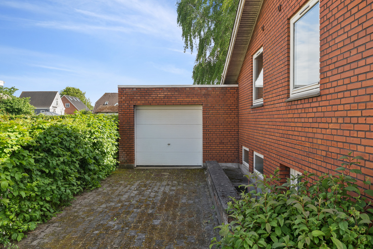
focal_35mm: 26
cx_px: 182
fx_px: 269
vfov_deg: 49.5
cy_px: 132
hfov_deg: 69.4
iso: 1000
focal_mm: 24
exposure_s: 1/800
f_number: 6.3
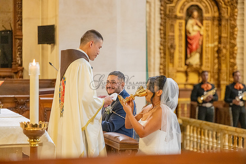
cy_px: 82
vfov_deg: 13.4
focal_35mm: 102
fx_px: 697
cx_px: 123
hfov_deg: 20.0
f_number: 2.8
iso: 2000
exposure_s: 1/200
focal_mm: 102
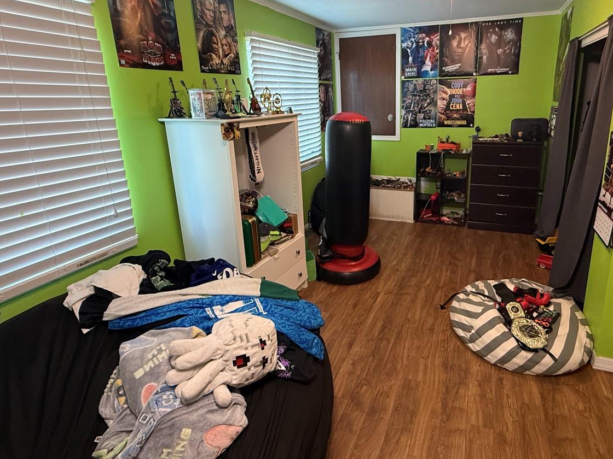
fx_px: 354
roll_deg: +1.4
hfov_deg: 81.0
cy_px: 187
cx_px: 360
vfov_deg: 65.4
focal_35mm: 20
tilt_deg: -14.0
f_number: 2.2
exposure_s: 1/60
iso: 500
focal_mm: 2.22
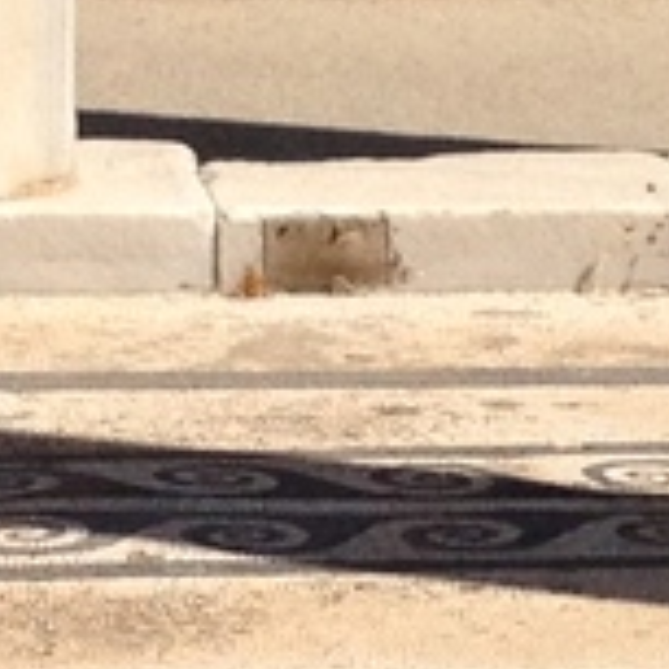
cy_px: 582
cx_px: 638
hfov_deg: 5.4
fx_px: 7084
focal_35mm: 324
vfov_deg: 5.4
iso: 50
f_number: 2.4
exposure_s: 1/3460
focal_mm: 4.28
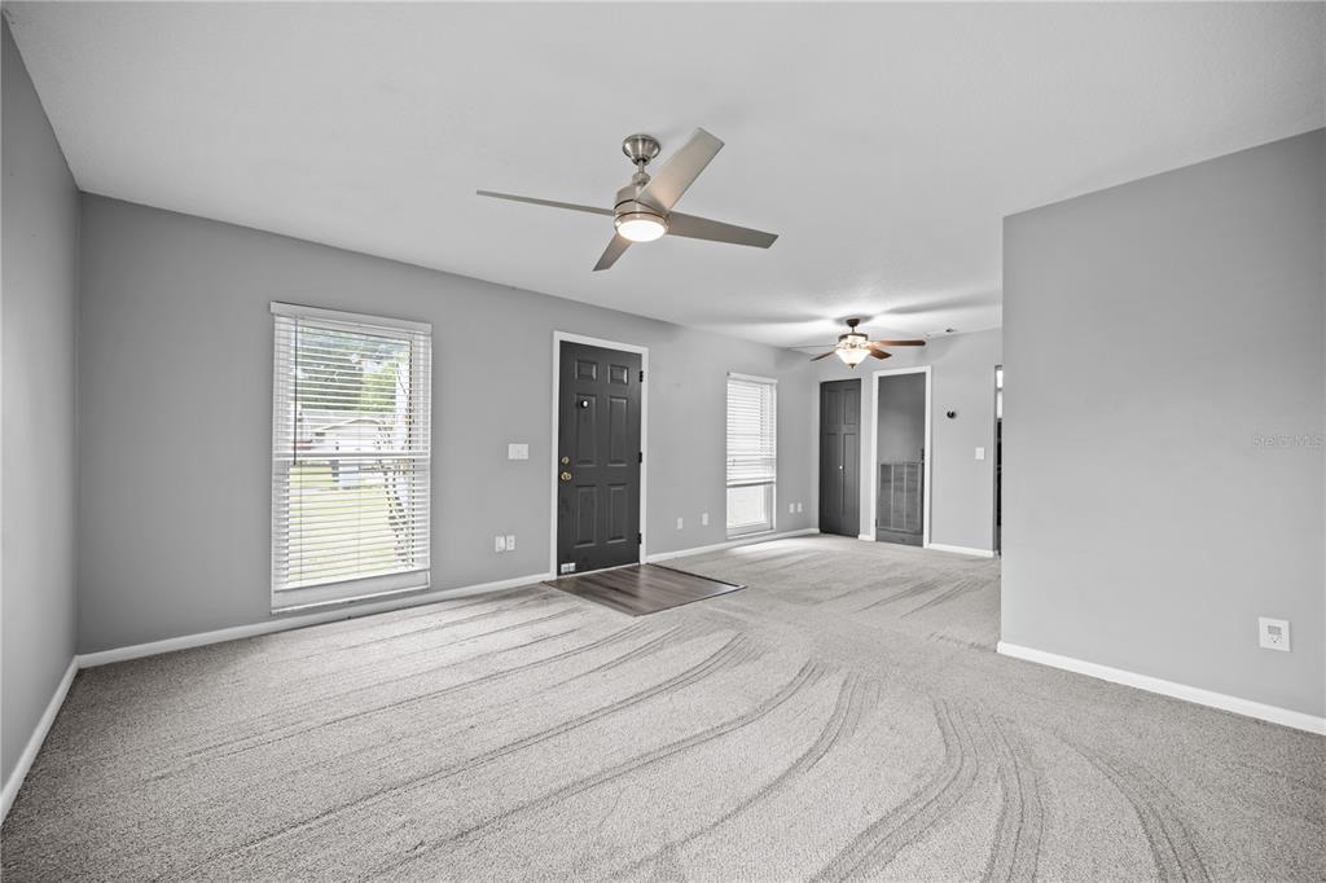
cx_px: 663
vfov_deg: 81.2
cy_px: 442
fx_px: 515
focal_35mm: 14
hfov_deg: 104.3
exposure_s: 1/3
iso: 100
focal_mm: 14
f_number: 4
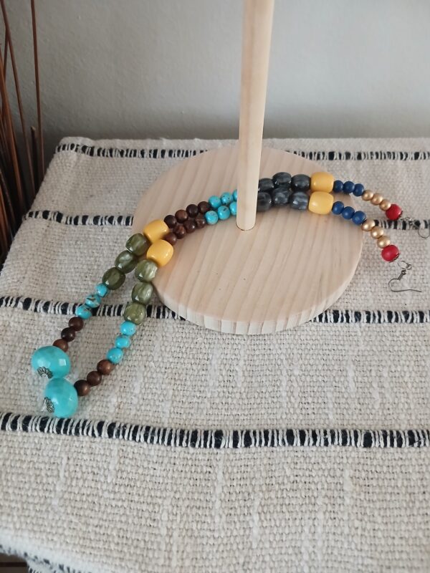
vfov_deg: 65.3
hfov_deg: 51.4
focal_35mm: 27
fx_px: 447
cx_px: 215
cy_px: 286
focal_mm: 3.98
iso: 500
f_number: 1.8
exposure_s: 1/25
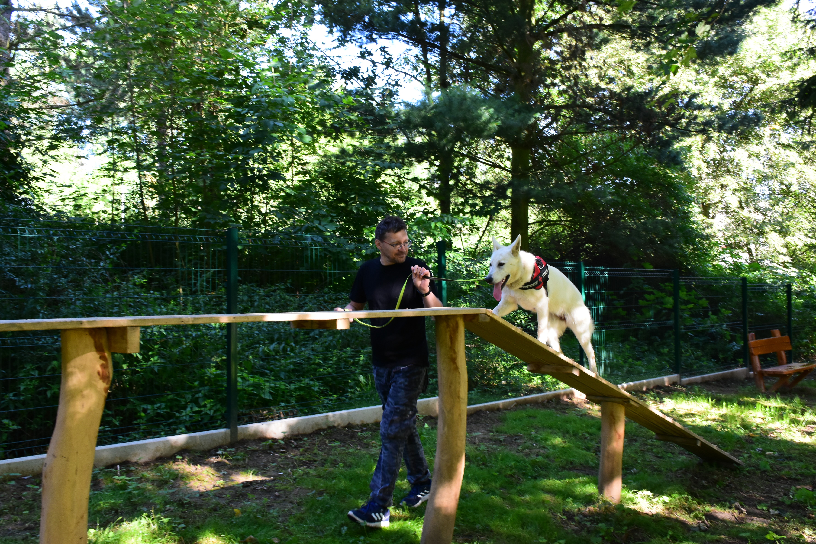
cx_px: 408
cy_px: 272
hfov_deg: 57.2
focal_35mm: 33
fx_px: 748
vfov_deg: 40.0
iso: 900
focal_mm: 22
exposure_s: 1/80
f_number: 8
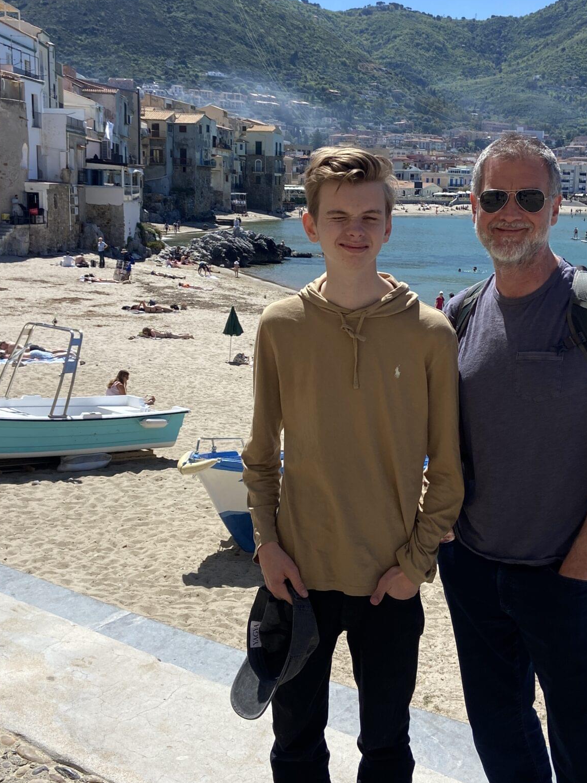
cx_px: 357
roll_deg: -1.7
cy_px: 333
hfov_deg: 33.5
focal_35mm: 43
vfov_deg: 43.7
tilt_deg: -9.6
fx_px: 972
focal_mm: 4.25
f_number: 1.8
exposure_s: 1/3125
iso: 32
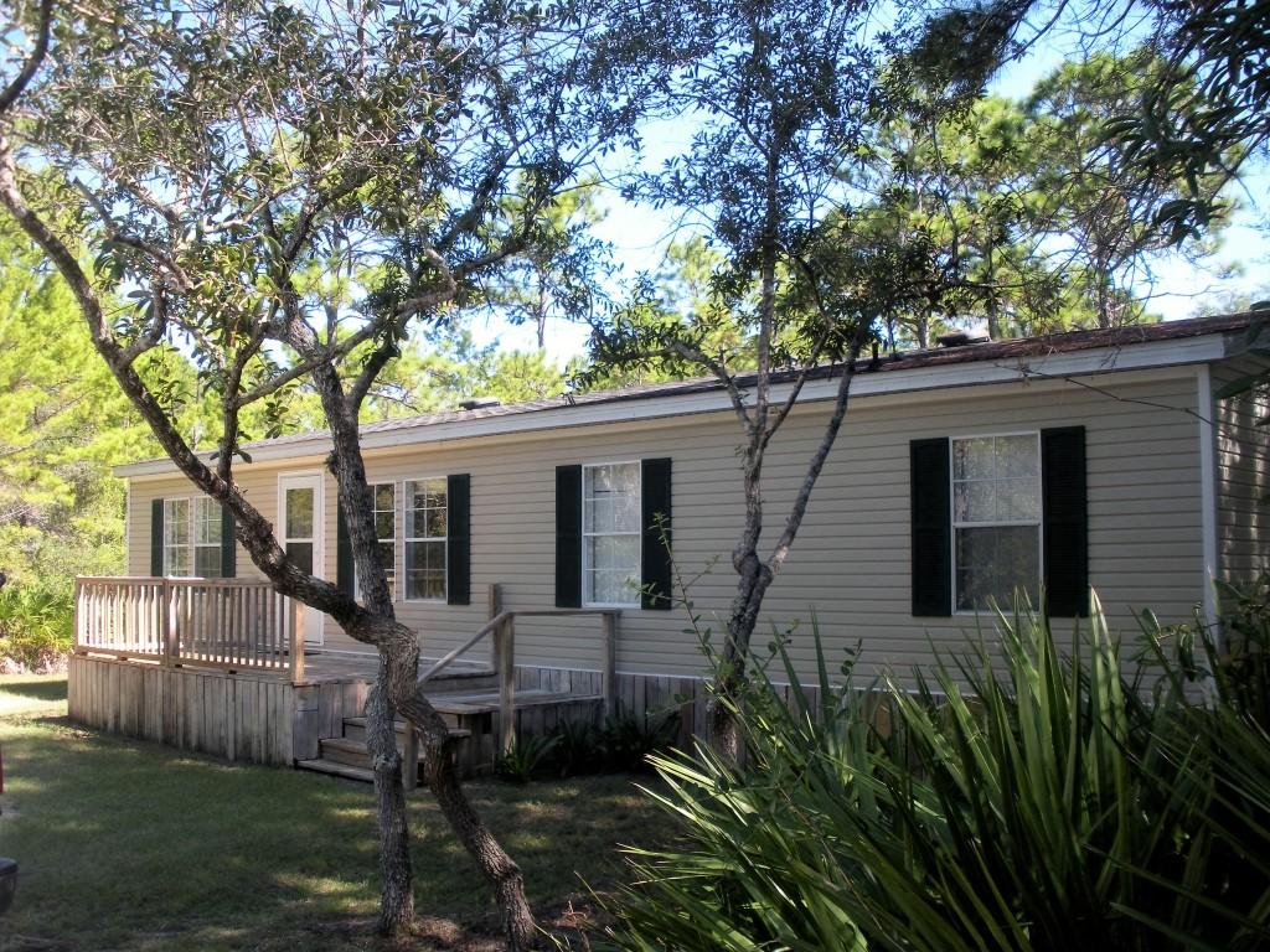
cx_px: 635
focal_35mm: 36
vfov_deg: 39.7
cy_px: 476
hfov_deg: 51.4
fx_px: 1321
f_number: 3.5
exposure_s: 1/122
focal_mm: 6.3
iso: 64
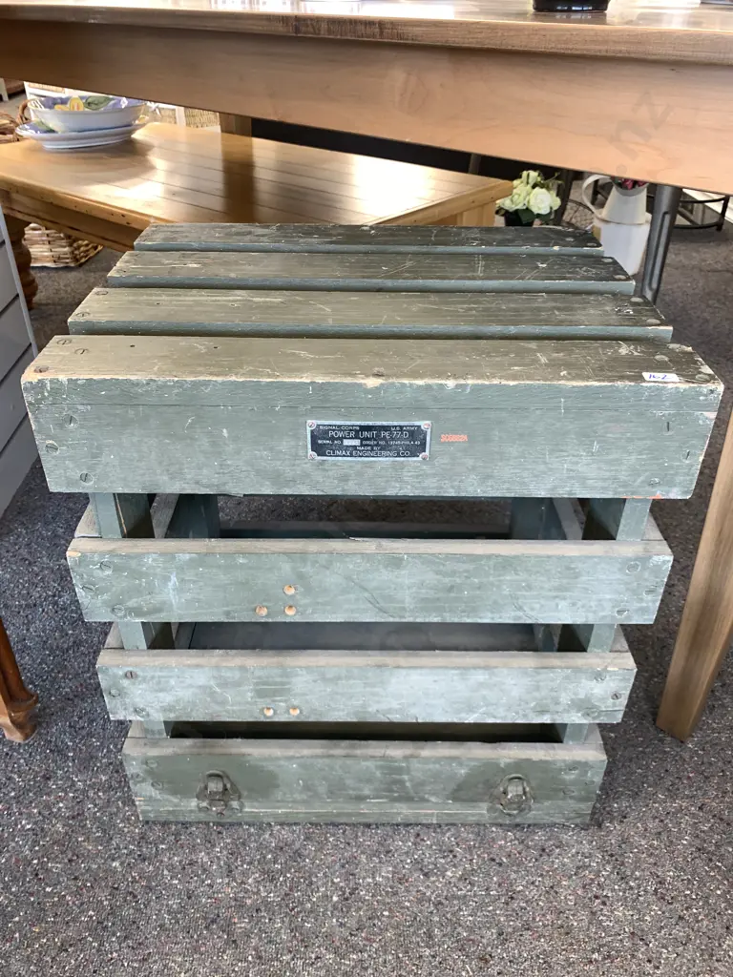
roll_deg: -1.1
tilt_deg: -34.6
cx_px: 366
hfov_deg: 53.1
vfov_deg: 67.3
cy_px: 488
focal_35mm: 26
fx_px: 734
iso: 80
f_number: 1.8
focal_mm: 4.25
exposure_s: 1/50
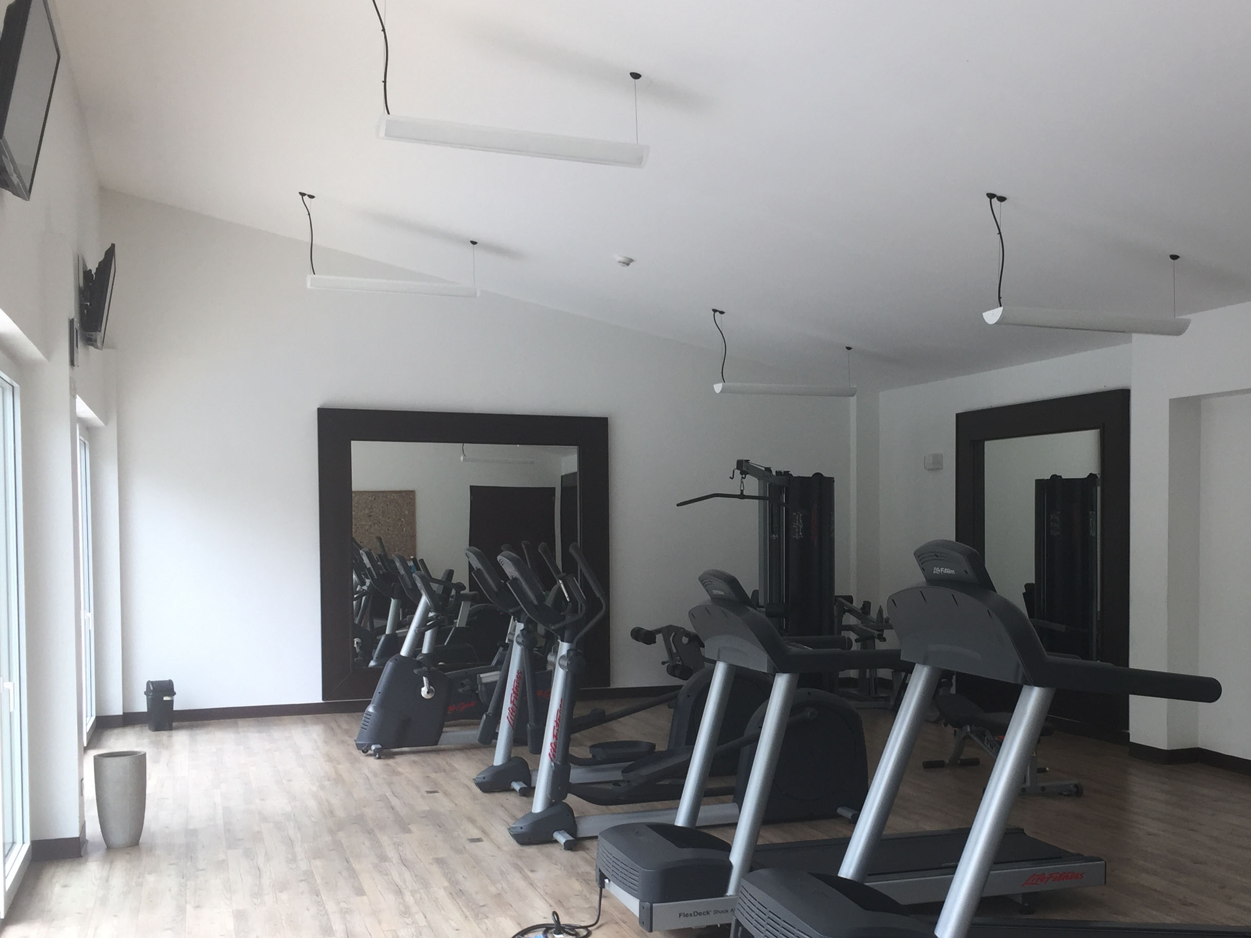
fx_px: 1409
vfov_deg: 36.6
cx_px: 836
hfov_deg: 47.1
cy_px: 595
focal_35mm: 39
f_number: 2.2
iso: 32
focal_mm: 4.15
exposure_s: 1/120
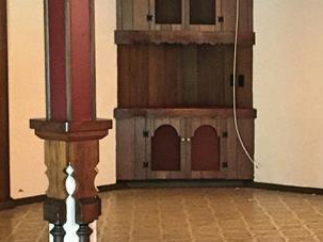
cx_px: 286
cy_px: 154
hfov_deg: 19.7
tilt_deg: -5.4
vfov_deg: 15.1
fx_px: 914
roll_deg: -0.6
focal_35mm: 98
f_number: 2.2
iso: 250
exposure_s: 1/15
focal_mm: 4.15
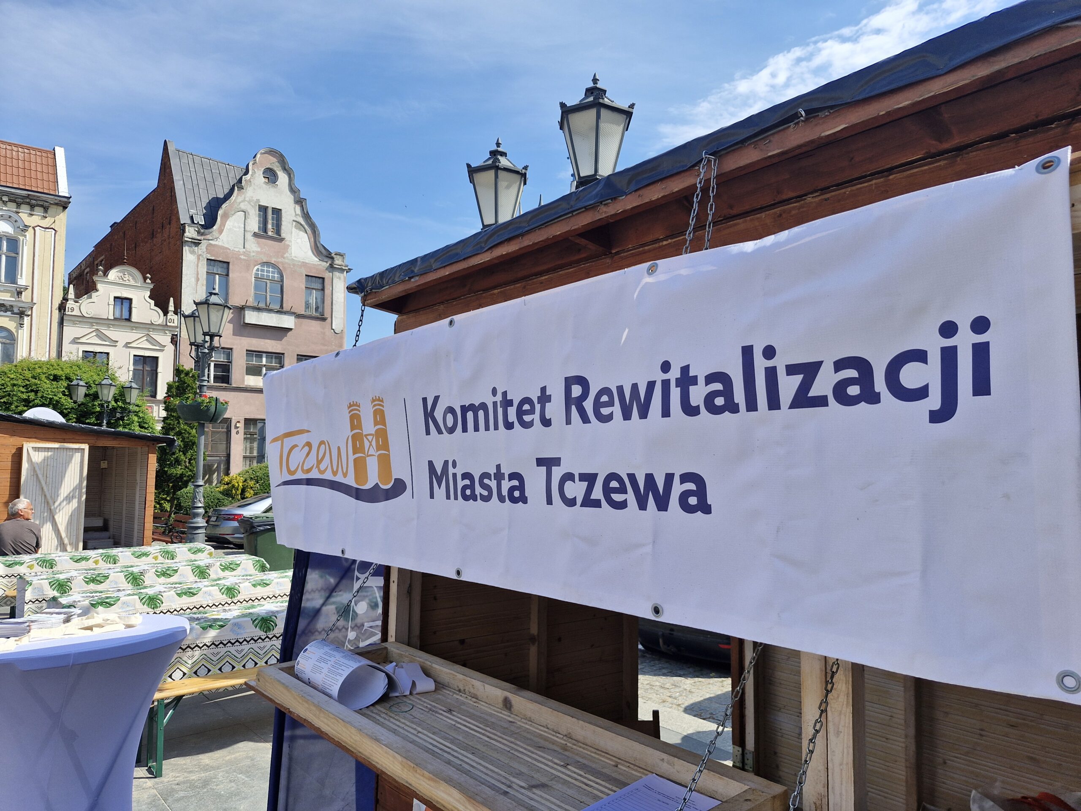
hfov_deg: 73.9
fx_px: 718
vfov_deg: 58.9
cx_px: 540
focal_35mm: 23
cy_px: 406
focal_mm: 5.54
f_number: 1.8
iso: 50
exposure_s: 1/1412
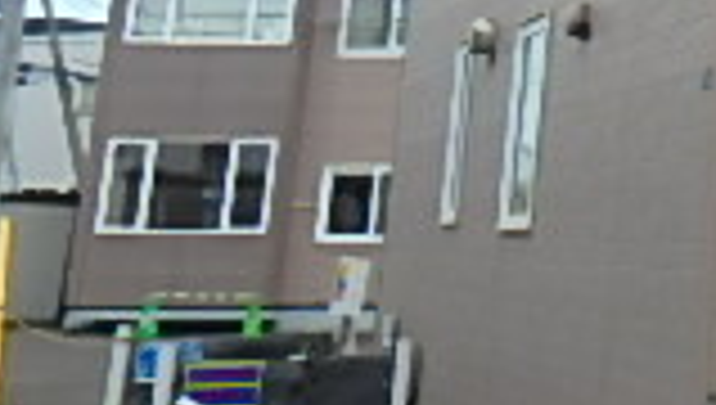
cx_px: 1391
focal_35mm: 92
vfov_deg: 12.6
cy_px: -198
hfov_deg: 17.4
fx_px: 1749
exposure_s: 1/800
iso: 125
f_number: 3.5
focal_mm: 3.7
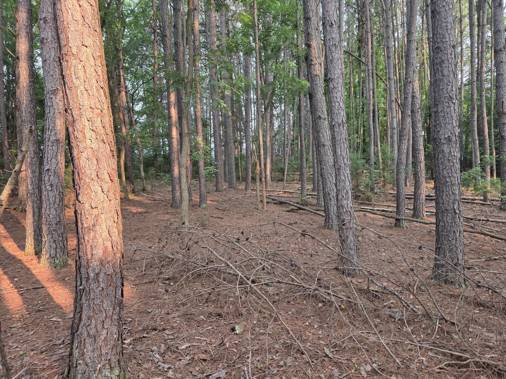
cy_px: 190
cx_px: 253
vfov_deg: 58.9
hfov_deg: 73.9
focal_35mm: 23
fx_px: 336
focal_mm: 6.3
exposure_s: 1/180
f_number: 1.7
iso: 125
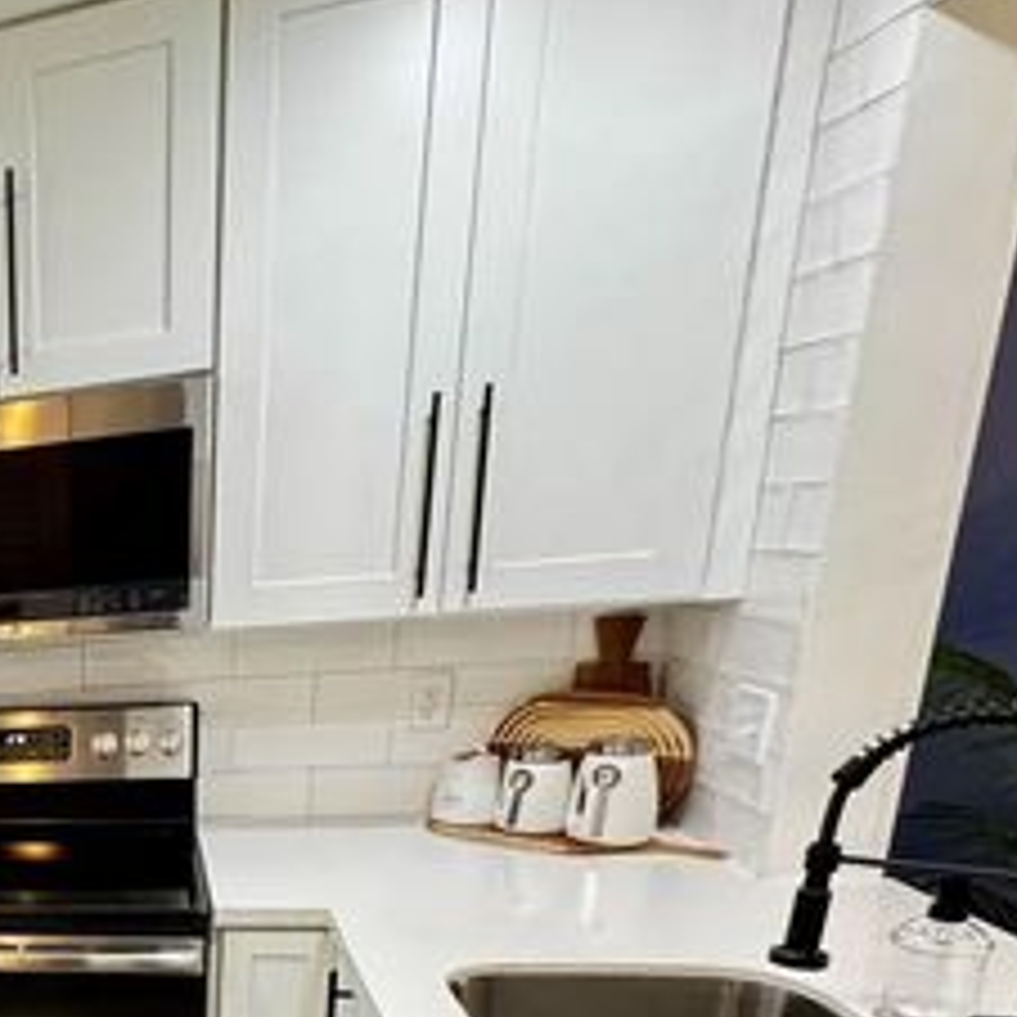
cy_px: 909
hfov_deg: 34.4
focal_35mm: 35
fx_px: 1163
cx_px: -288
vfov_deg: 43.3
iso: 400
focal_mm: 2.22
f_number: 2.2
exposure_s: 1/60
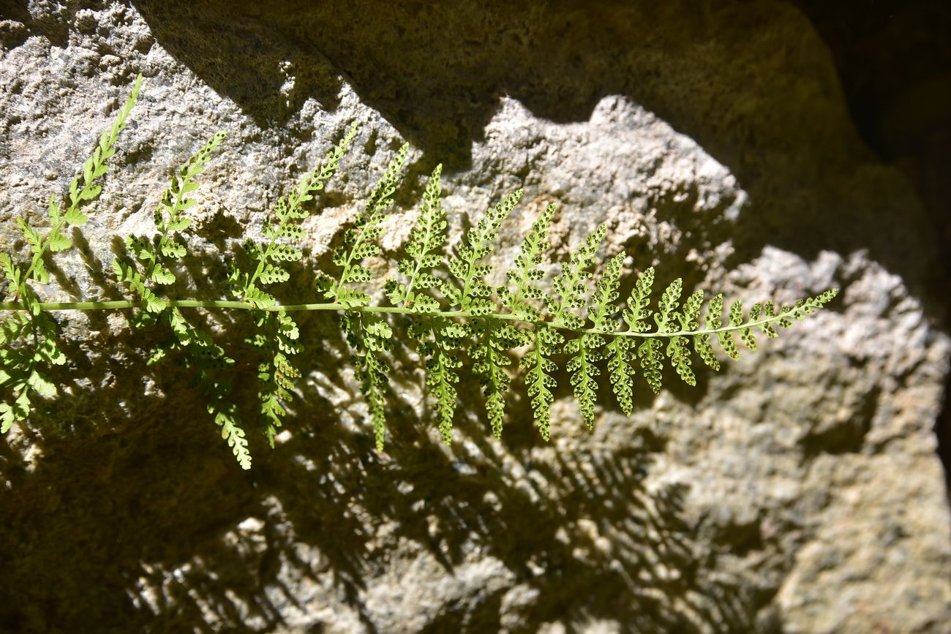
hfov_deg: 39.6
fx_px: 1321
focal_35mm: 50
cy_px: 317
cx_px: 476
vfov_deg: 27.0
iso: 160
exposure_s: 1/500
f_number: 6.3
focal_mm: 50
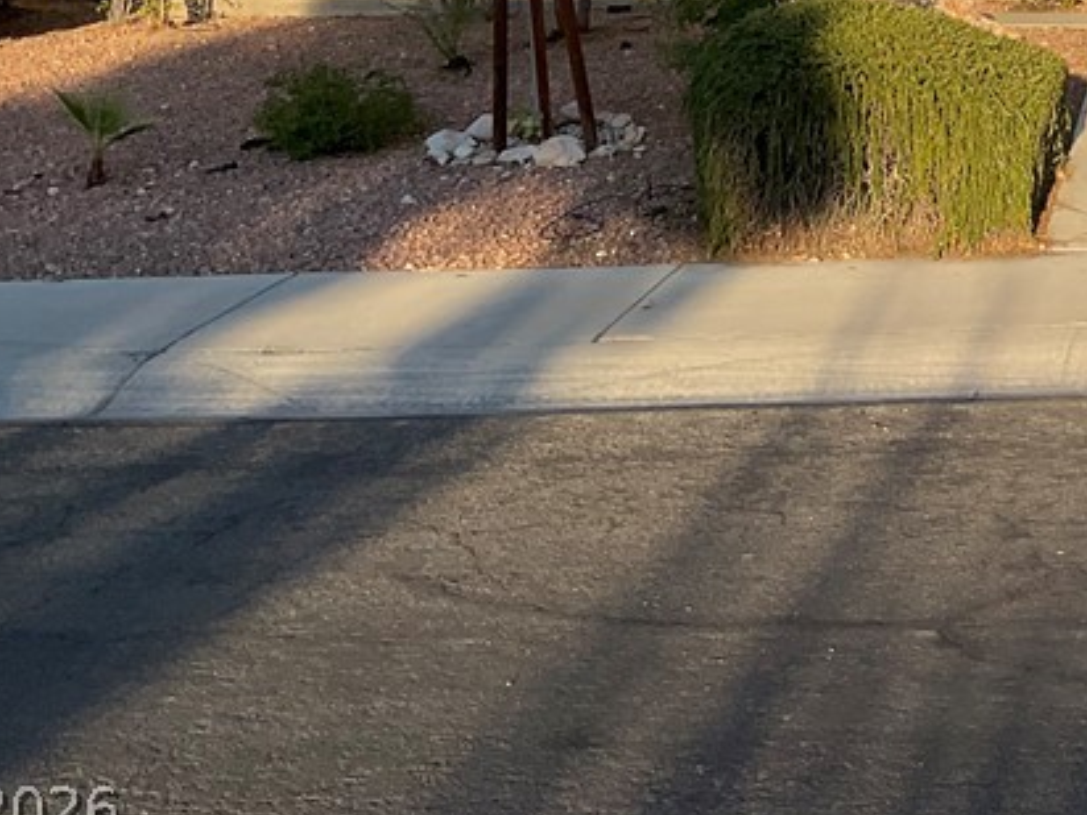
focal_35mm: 72
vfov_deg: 19.3
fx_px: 2261
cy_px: -161
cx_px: 1182
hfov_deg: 25.2
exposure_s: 1/1221
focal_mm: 3
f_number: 1.8
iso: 16
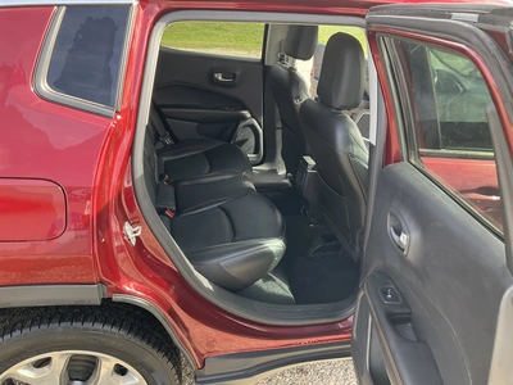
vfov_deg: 48.2
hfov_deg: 61.7
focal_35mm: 29
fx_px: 430
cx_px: 256
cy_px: 192
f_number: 1.8
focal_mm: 3
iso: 40
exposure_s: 1/122
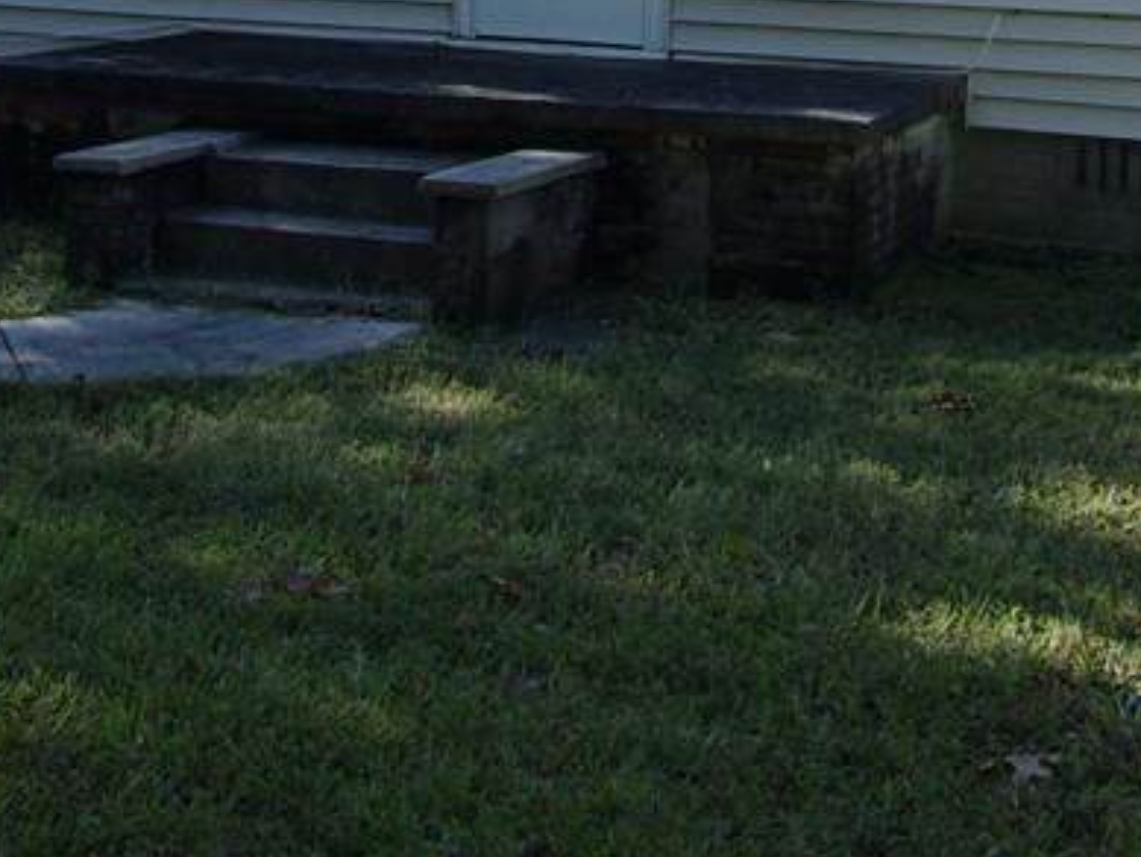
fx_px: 2341
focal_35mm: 71
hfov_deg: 27.4
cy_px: -267
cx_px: 569
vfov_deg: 19.1
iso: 80
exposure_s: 1/200
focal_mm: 4.9
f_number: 3
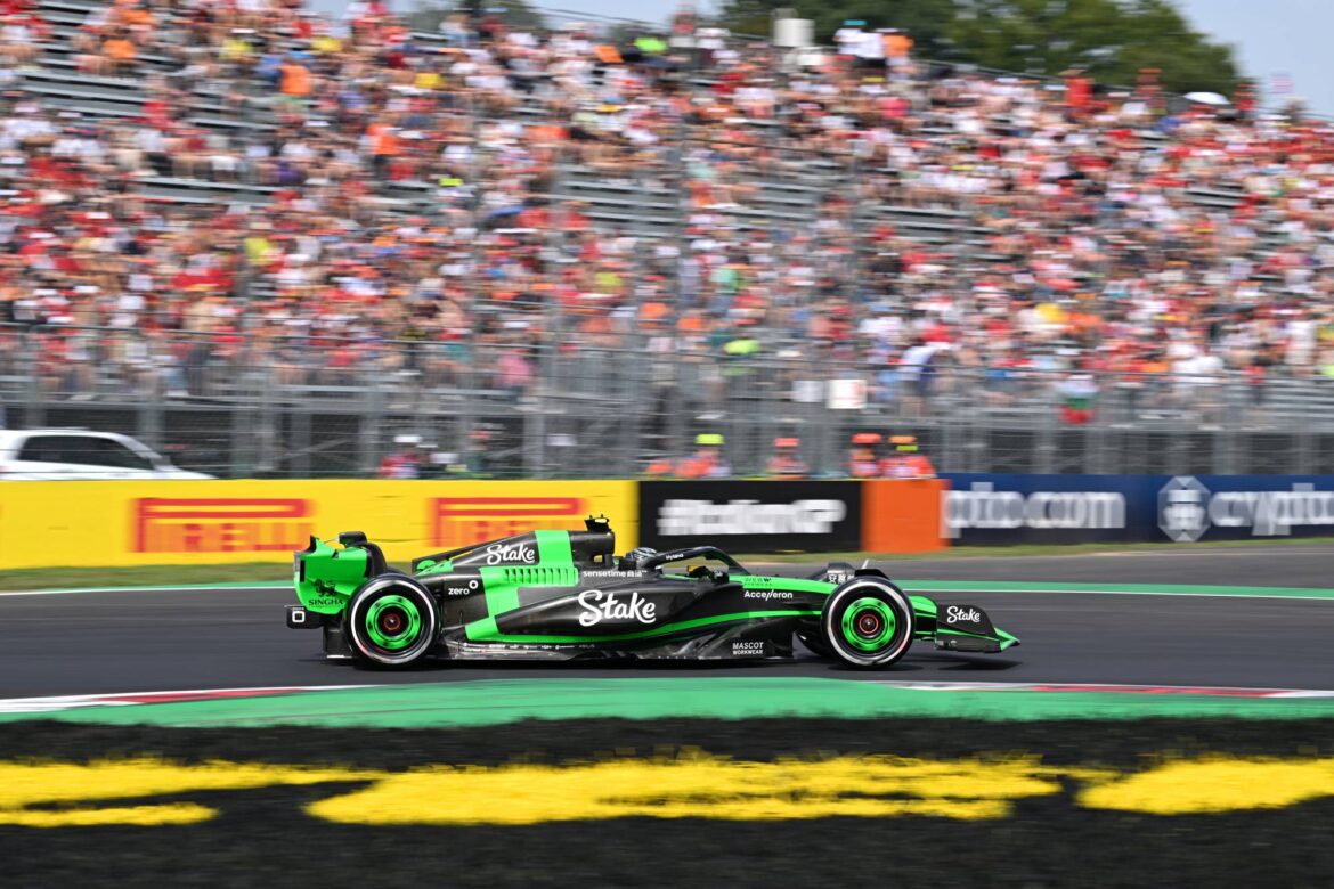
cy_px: 444
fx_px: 3668
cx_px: 667
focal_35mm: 99
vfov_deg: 13.8
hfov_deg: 20.6
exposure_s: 1/100
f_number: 7.1
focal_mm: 99
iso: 32
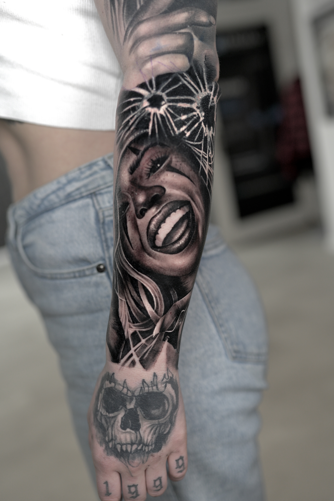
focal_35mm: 35
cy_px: 250
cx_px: 167
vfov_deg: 54.4
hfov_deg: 37.9
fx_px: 487
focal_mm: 35
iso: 400
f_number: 2
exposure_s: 1/80
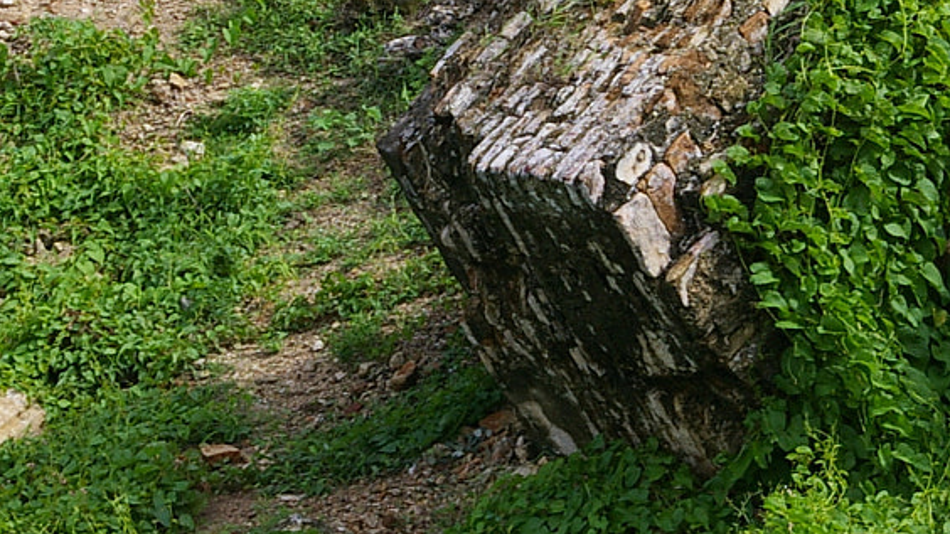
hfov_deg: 11.2
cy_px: -116
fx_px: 4823
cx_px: 335
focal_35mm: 191
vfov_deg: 6.3
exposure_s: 1/250
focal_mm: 43
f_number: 9.5
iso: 200
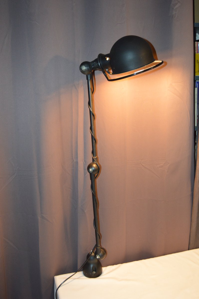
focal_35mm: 34
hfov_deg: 38.3
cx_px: 100
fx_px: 287
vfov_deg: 55.1
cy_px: 150
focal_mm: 23
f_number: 3.8
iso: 1400
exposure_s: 1/60
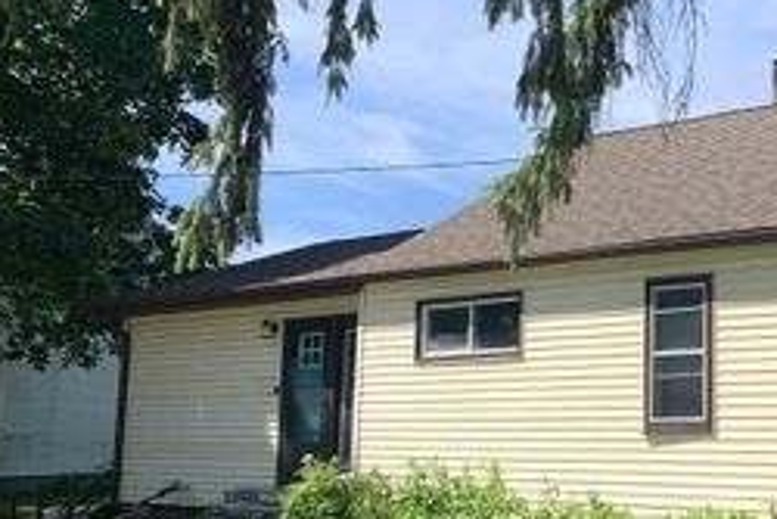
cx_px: 718
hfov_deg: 34.5
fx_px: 1166
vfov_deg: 25.0
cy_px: 207
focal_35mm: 54
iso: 25
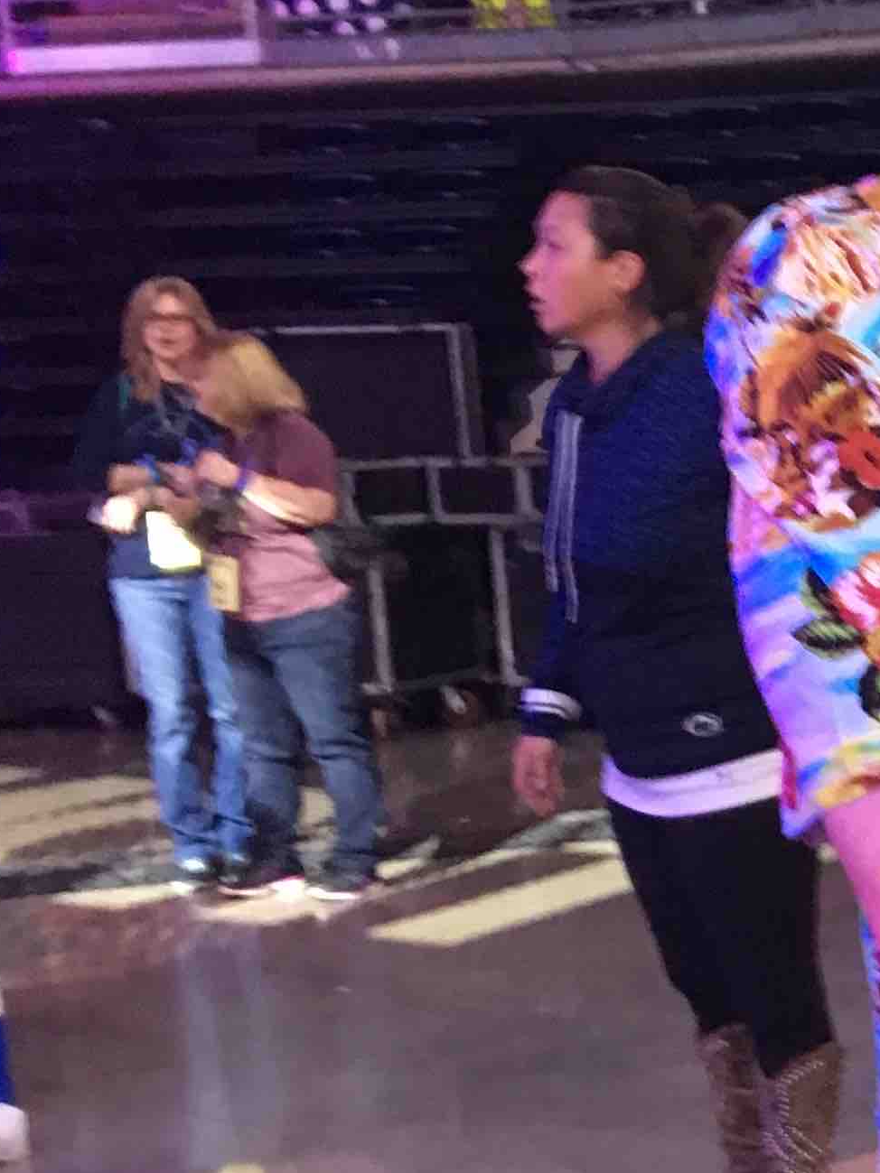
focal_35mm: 90
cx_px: 1353
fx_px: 3051
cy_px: 1054
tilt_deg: -11.7
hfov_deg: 15.1
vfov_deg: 21.3
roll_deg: +2.2
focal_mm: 4.15
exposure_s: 1/17
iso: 200
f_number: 2.2
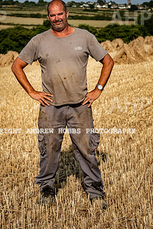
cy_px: 68
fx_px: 644
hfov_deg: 13.5
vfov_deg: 20.1
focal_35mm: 101
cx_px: 58
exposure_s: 1/2000
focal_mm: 70
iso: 64
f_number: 5.6
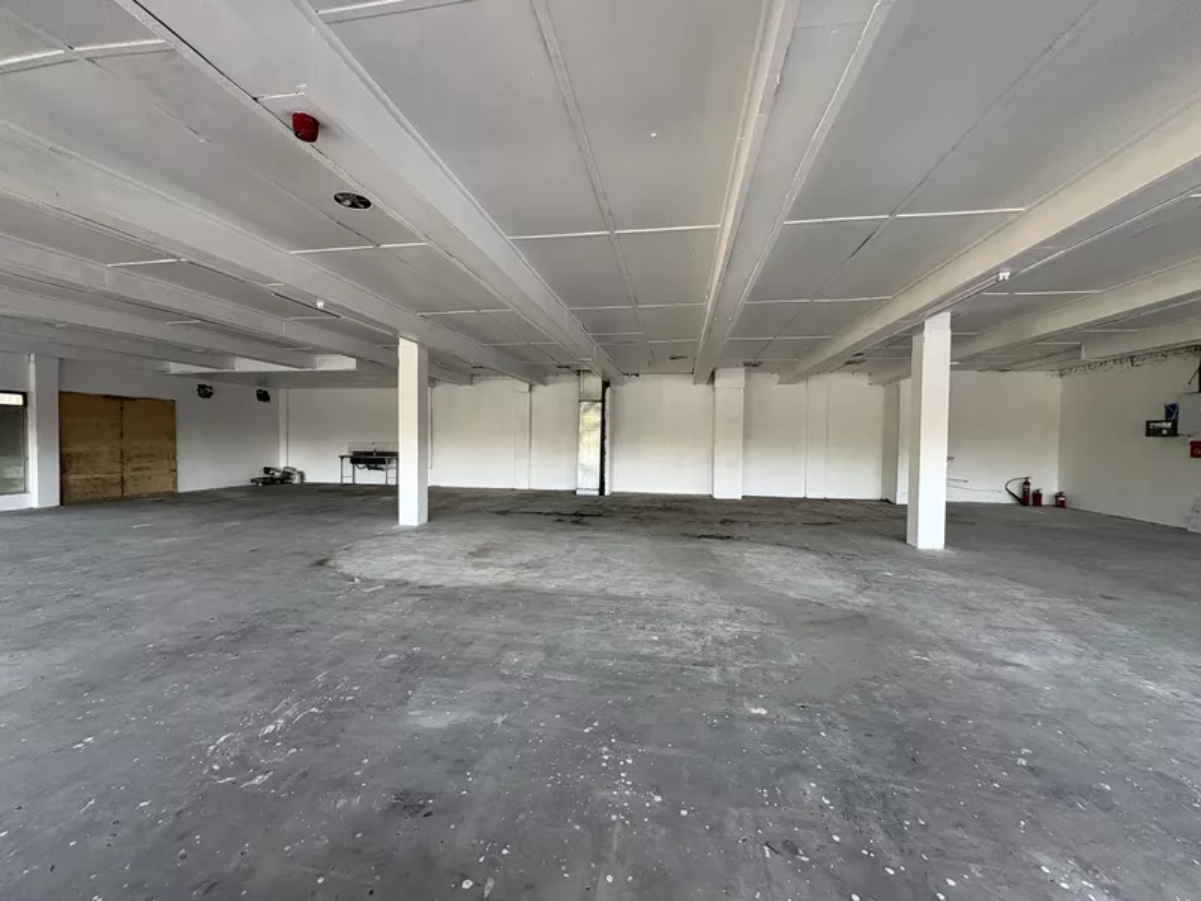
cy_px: 450
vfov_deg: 85.7
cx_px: 600
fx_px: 486
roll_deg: -0.1
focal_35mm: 14
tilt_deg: -0.9
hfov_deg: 102.1
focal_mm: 2.22
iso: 160
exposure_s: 1/99
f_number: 2.2
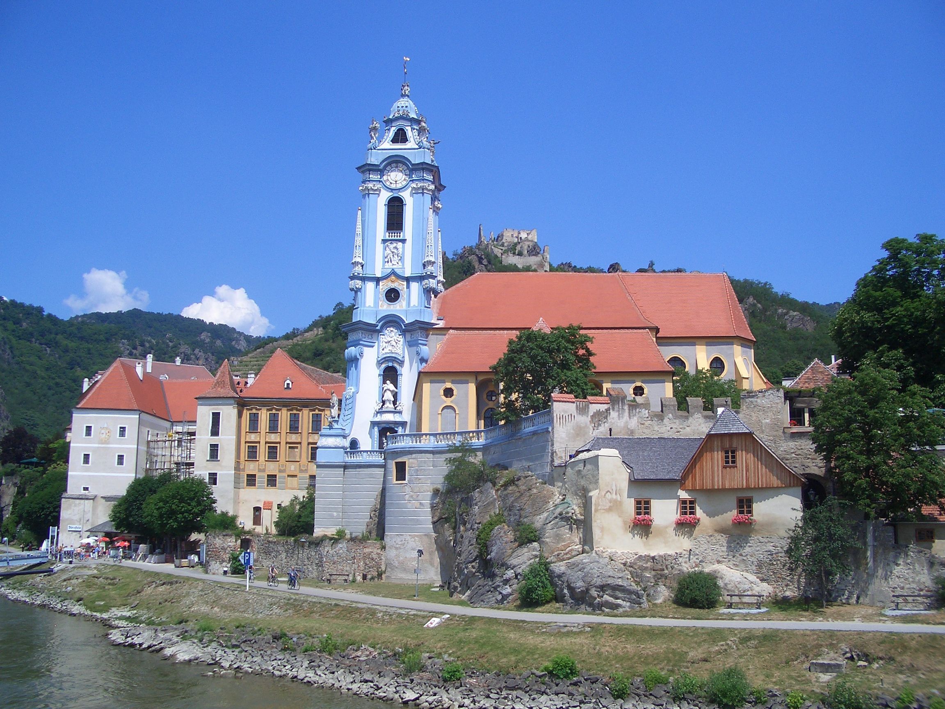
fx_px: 955
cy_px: 354
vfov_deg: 40.7
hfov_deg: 52.6
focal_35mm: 35
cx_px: 472
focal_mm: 5.8
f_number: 4.3
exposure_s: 1/640
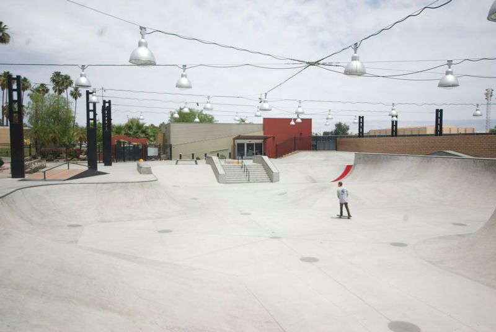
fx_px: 414
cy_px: 166
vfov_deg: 43.7
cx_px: 248
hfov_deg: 61.9
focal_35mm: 30
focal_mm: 20
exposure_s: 1/400
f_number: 6.3
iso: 100
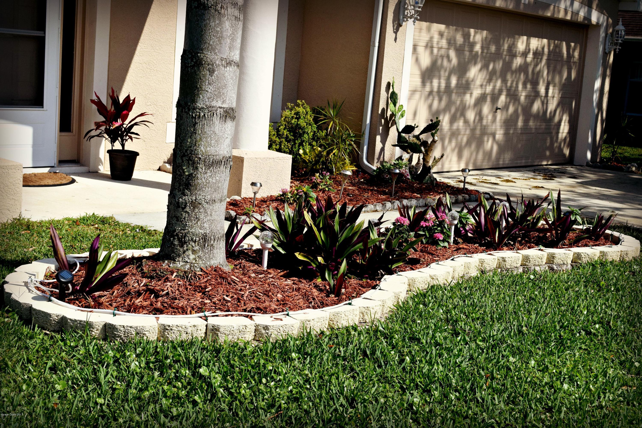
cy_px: 214
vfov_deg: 25.8
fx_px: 936
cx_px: 321
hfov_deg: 37.9
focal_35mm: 52
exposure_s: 1/3200
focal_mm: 35
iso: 800
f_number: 8
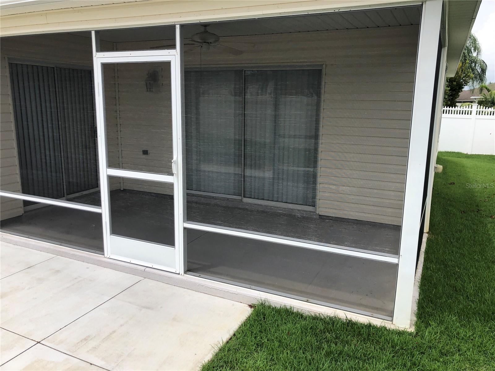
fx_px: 400
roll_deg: +0.1
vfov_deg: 49.7
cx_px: 248
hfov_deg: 63.4
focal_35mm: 28
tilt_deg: -12.2
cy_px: 186
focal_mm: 4
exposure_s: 1/1453
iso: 20
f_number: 1.8
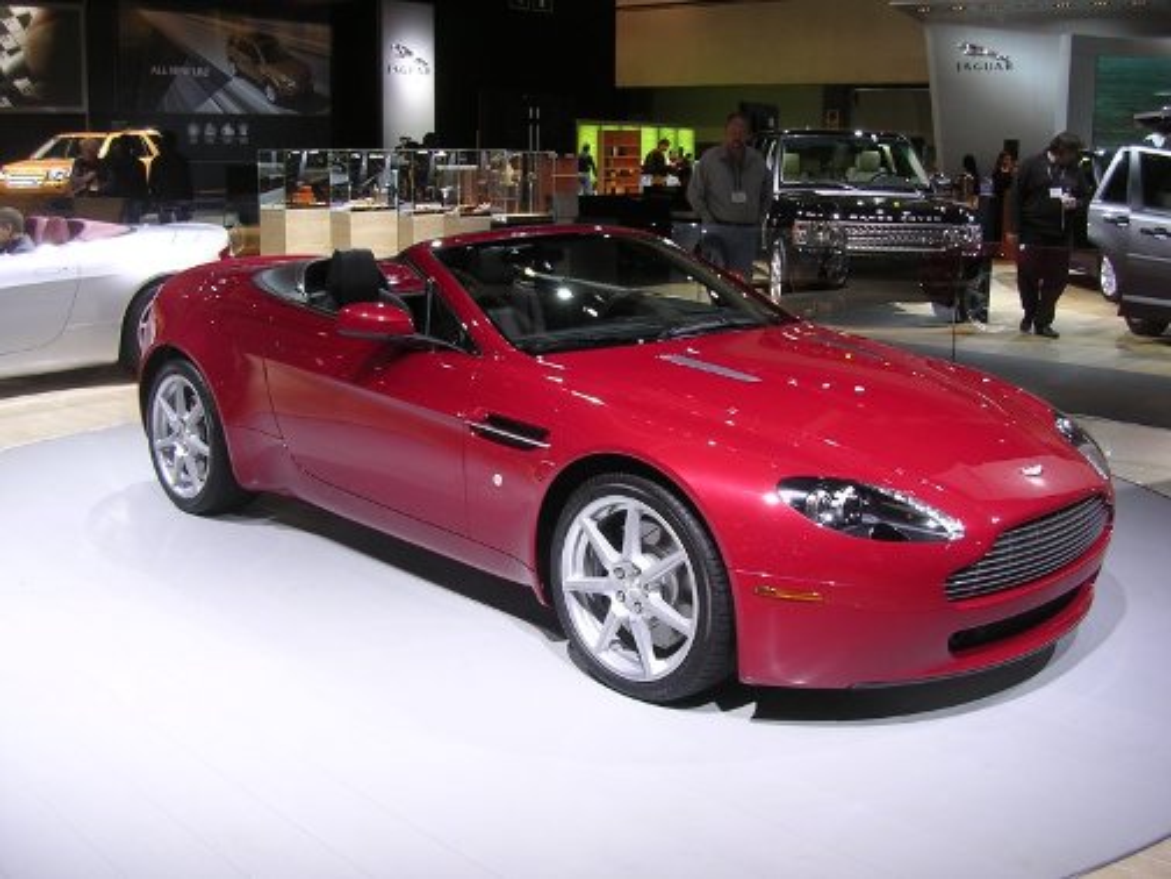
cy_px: 440
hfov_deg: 49.0
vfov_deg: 37.7
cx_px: 586
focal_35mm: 38
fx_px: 1285
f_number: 2.8
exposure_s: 1/45.4
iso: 100
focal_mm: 5.8
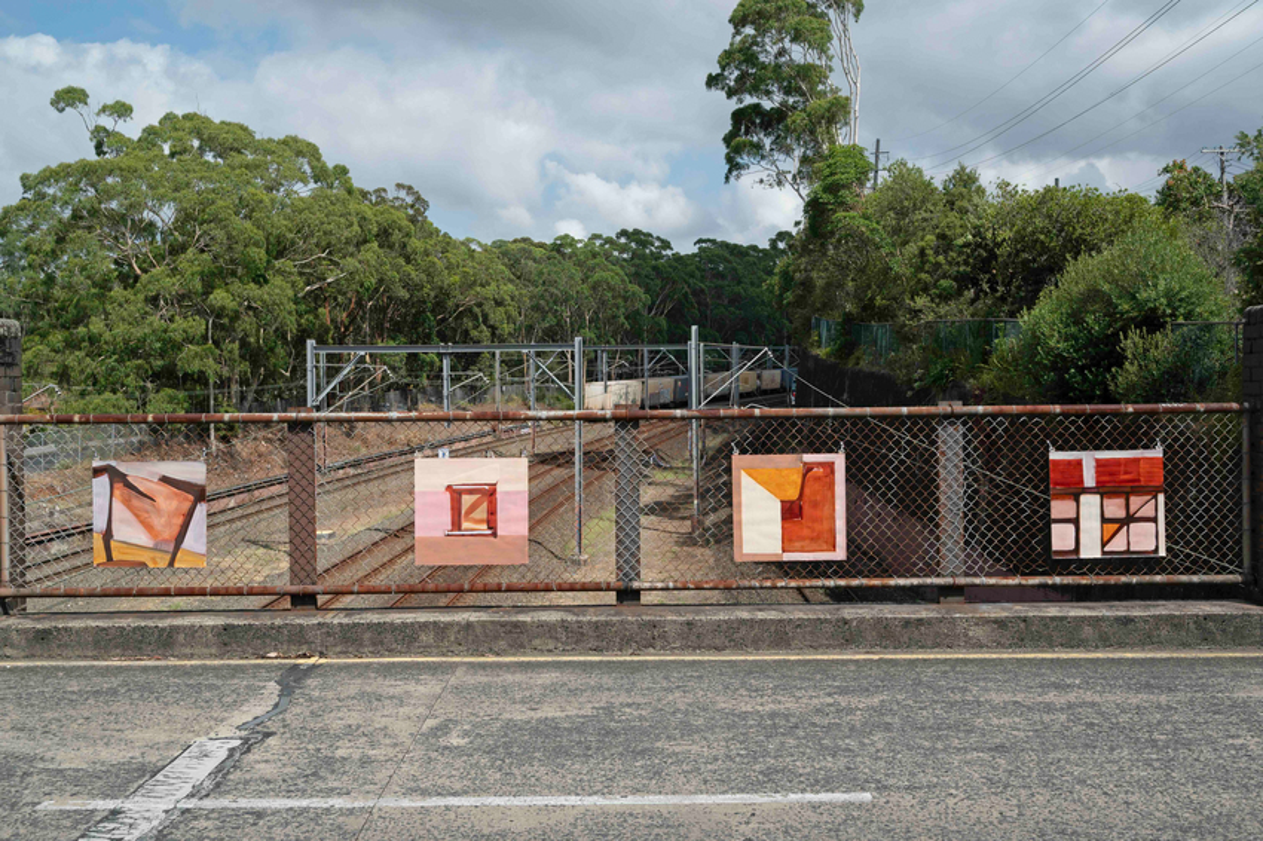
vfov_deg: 35.0
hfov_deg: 50.7
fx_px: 1333
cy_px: 420
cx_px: 632
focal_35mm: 38
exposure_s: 1/500
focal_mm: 38
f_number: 10
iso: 200
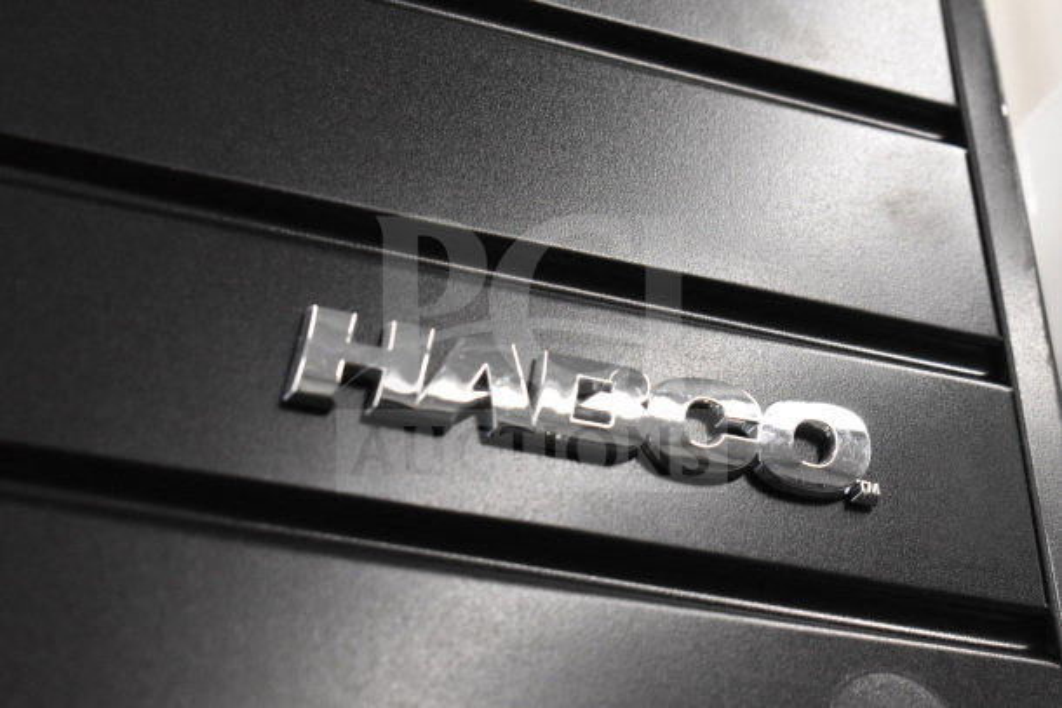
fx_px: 2434
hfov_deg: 24.6
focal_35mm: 82
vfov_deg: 16.6
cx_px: 531
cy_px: 354
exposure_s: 1/100
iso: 2800
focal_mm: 55
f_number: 5.6
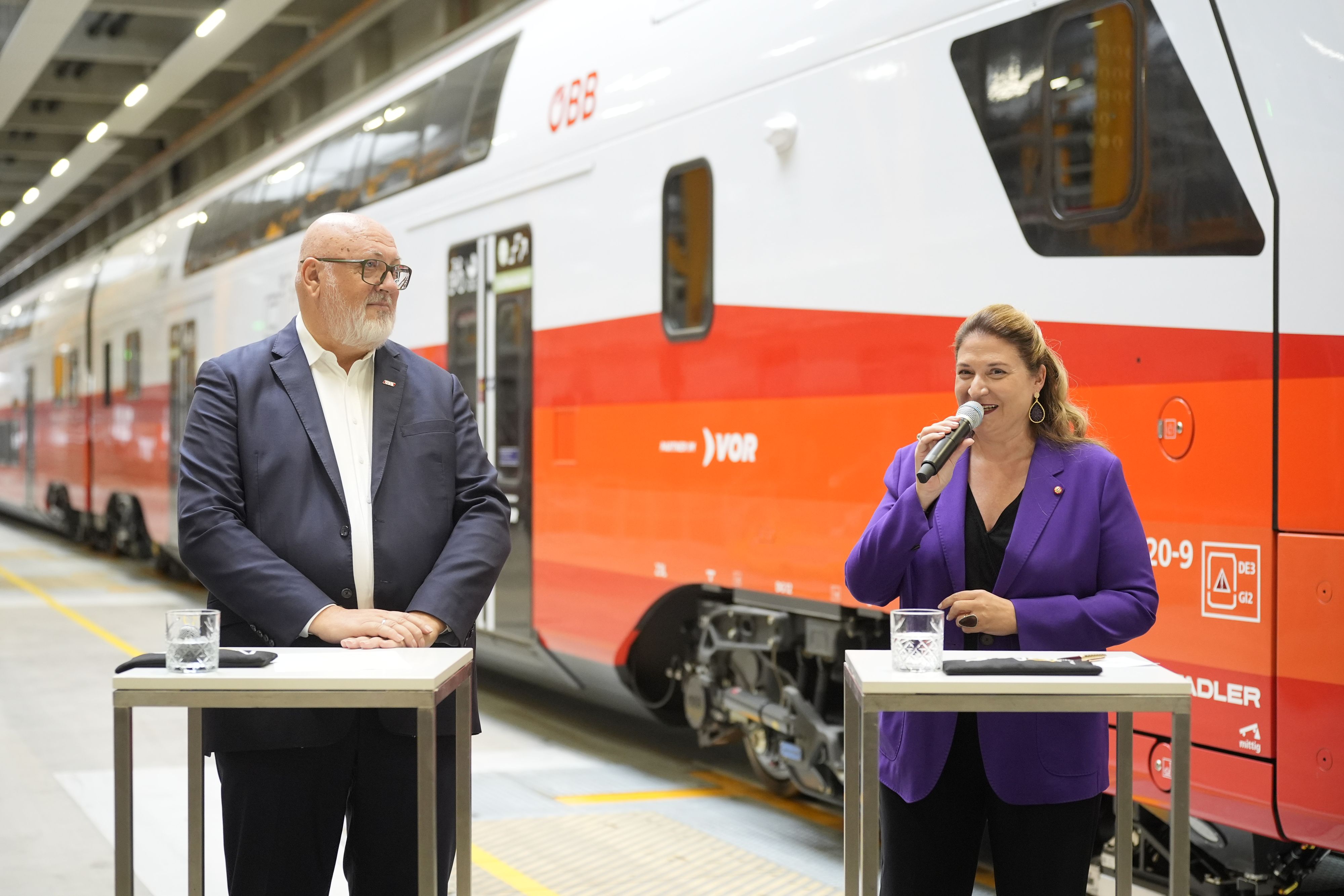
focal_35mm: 57
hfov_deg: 35.1
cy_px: 448
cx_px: 672
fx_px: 2128
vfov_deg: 23.8
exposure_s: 1/200
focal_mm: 57
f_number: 2.8
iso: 2500
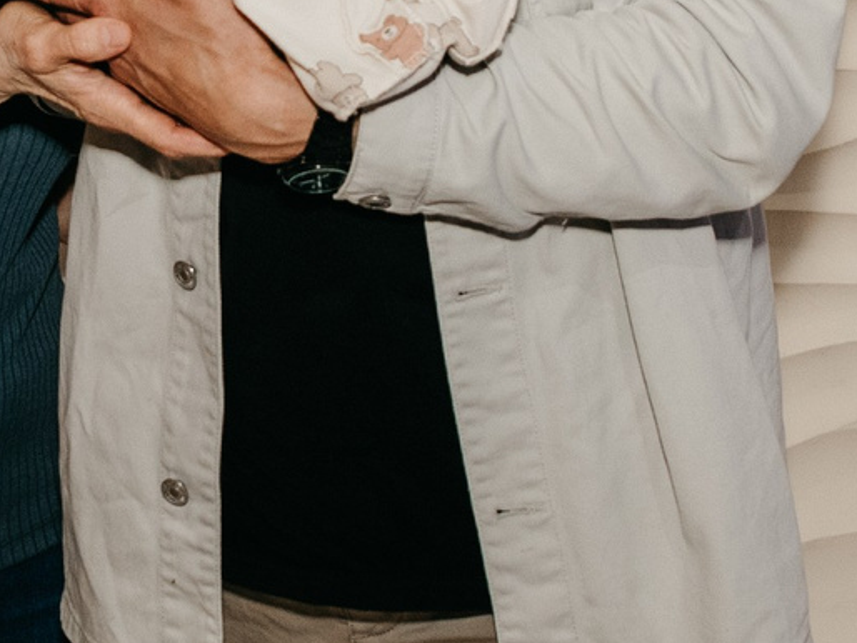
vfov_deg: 10.6
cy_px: -472
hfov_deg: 14.8
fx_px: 3269
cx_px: 152
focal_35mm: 132
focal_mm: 26
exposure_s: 1/160
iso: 320
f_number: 4
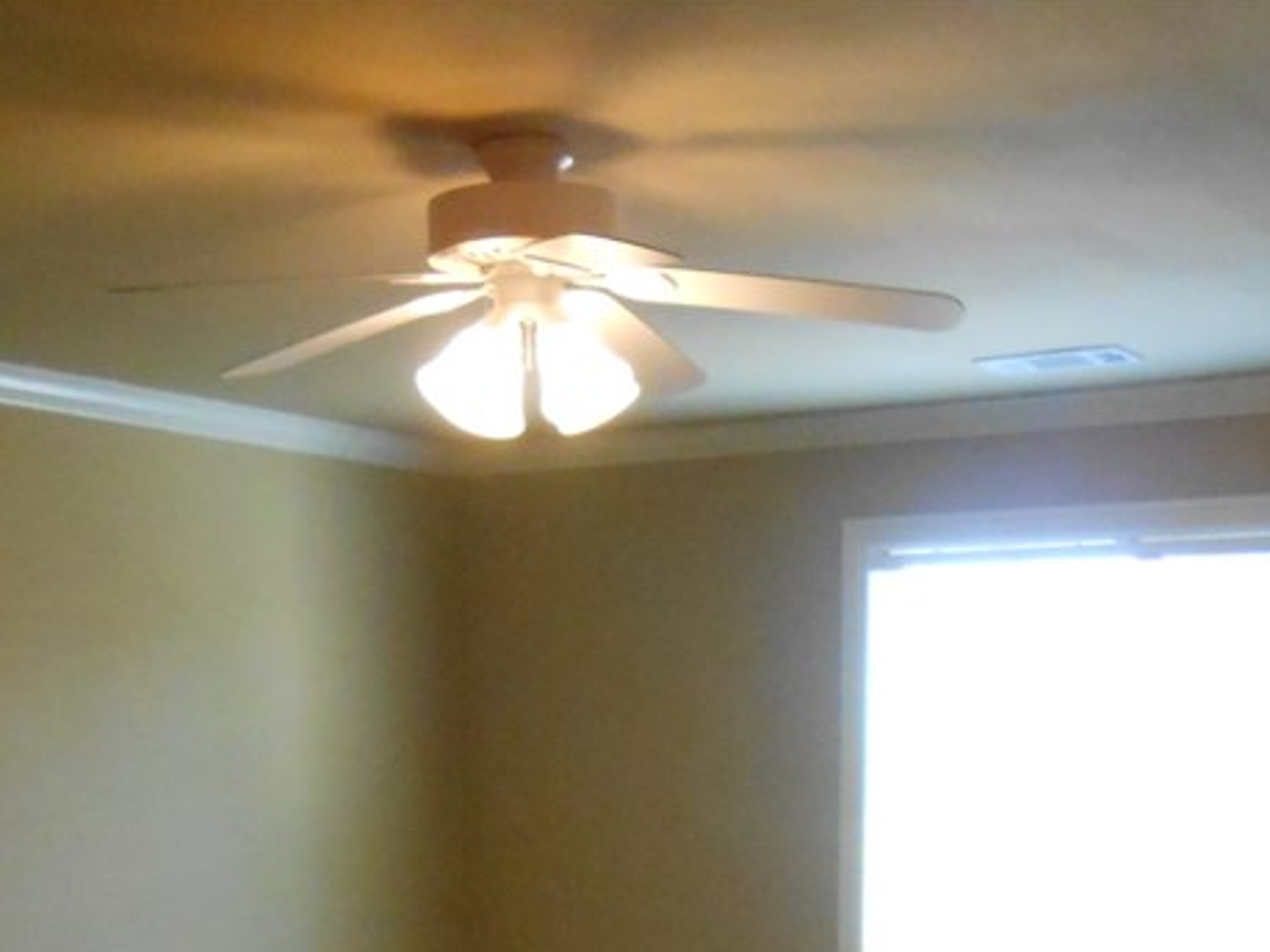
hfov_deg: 33.2
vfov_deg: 23.6
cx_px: 573
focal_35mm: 58
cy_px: 1052
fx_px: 2127
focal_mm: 4.6
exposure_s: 1/40
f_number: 3.5
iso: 800
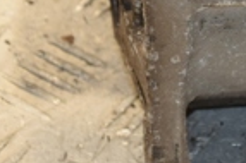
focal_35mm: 416
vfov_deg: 3.3
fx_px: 2839
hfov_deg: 5.0
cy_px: -98
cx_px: 239
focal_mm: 62
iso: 800
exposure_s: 1/200
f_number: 5.6
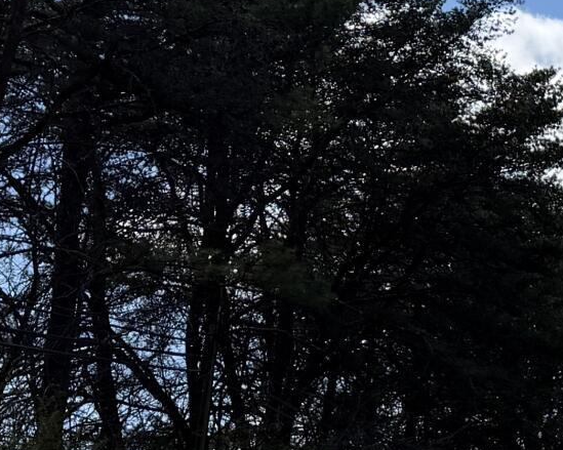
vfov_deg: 11.9
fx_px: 2132
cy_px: 466
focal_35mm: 128
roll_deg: -2.2
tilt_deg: +8.2
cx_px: 1156
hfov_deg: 12.9
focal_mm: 6.76
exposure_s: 1/6711
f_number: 1.78
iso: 100
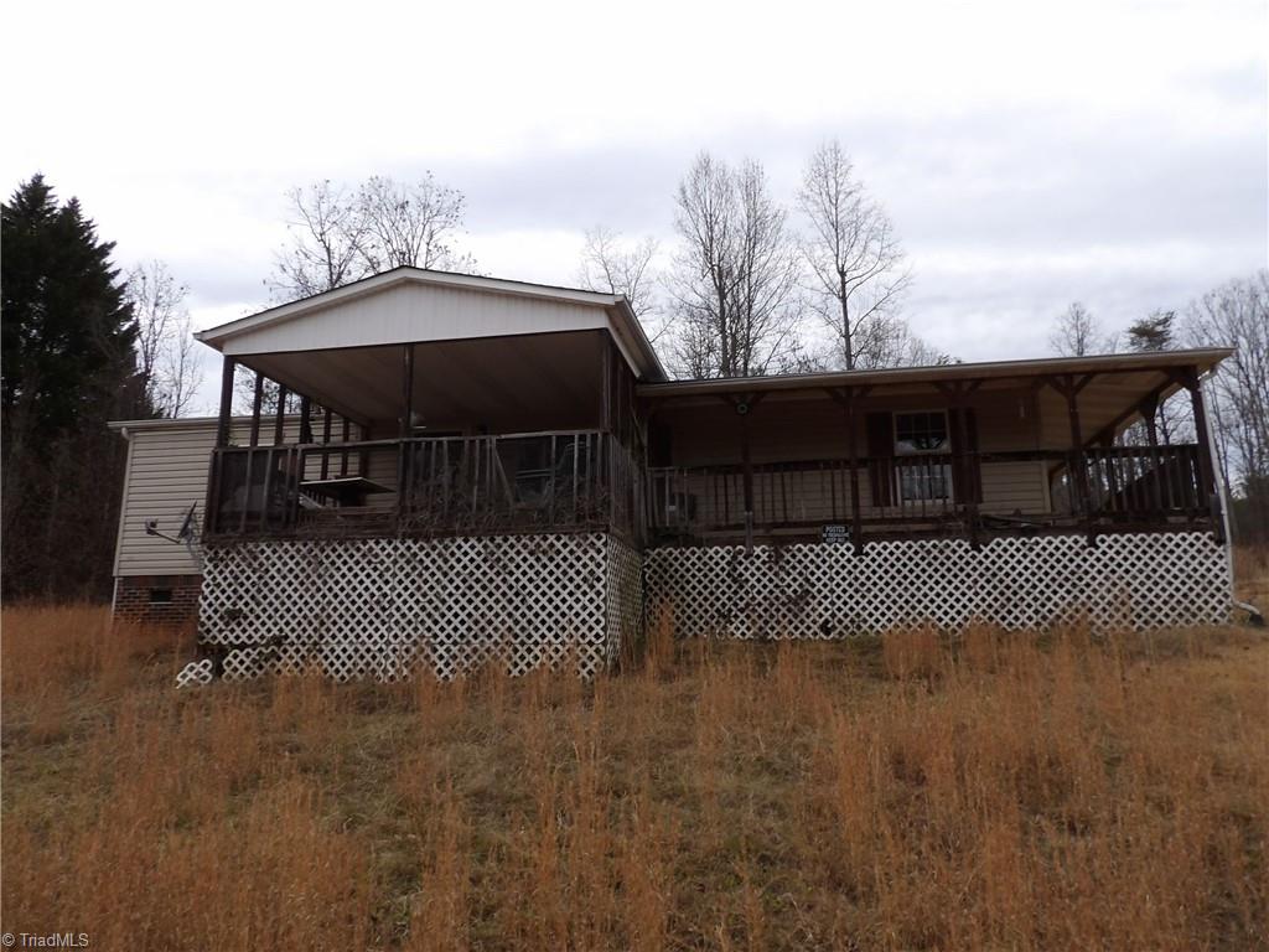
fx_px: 880
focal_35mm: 24
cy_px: 476
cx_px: 634
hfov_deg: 71.6
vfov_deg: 56.8
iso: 100
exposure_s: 1/341
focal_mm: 4.3
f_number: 3.2
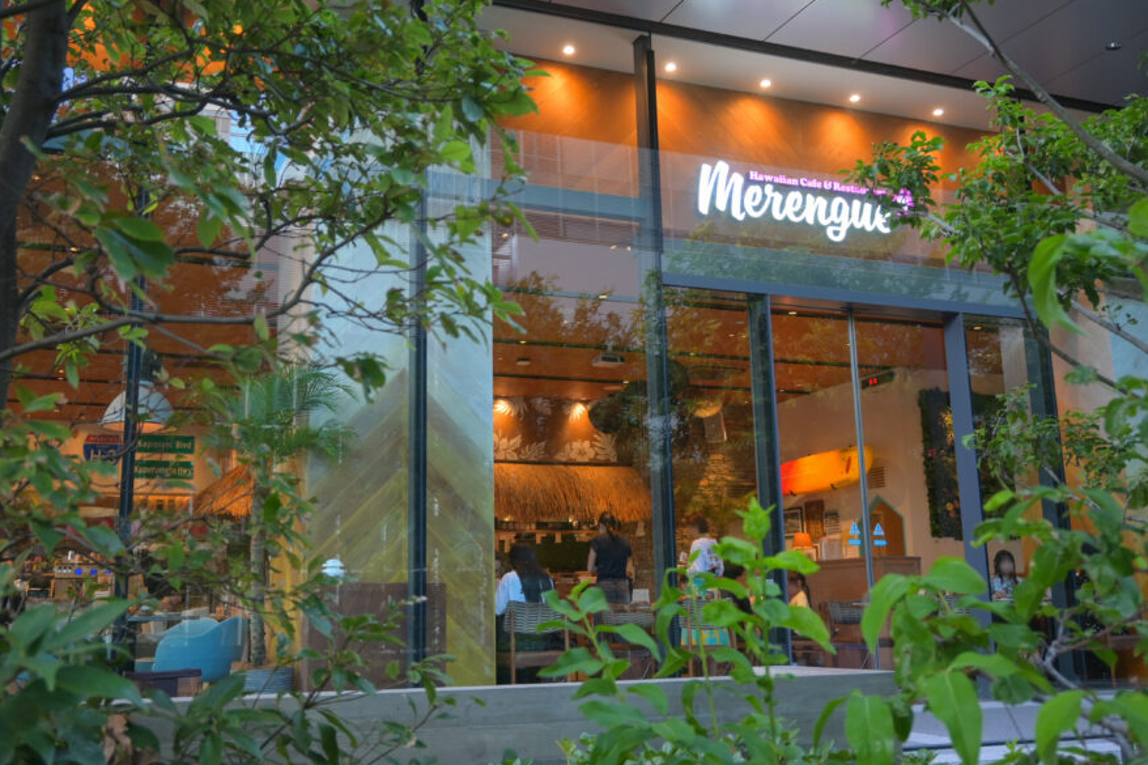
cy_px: 338
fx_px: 1144
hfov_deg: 53.3
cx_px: 536
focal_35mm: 36
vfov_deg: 36.9
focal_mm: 20.5
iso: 250
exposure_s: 1/30
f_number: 4
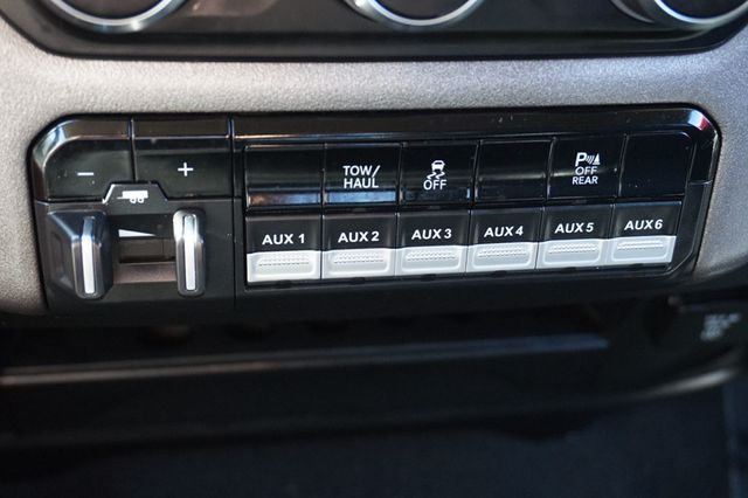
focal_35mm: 46
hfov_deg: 42.3
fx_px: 966
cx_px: 374
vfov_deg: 28.9
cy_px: 249
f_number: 5
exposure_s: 1/60
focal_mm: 31
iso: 1600
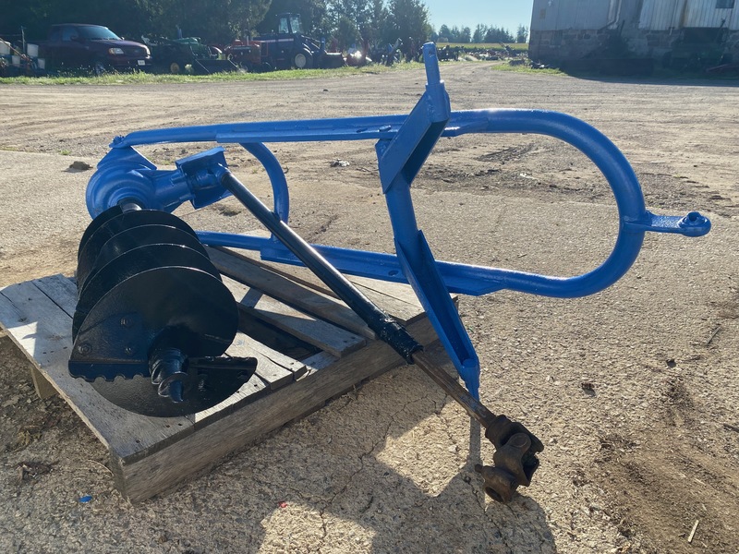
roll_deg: -1.5
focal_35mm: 26
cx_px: 370
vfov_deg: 53.1
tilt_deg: -21.8
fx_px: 555
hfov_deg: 67.3
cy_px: 277
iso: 32
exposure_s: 1/2066
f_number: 1.8
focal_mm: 4.25
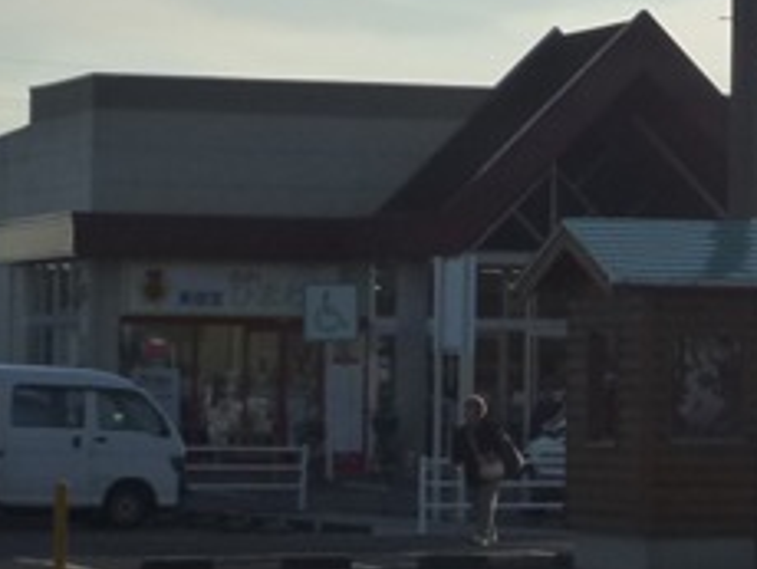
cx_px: 987
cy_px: 92
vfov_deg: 7.0
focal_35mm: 212
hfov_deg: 9.2
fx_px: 4641
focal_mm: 10.8
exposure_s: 1/800
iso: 125
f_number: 5.6
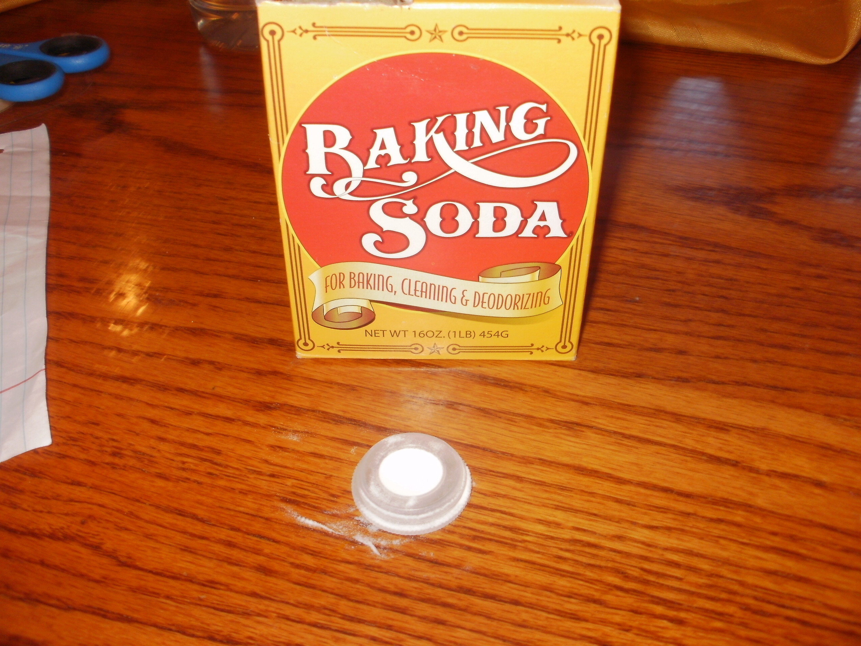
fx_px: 895
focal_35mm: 36
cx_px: 430
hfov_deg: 51.4
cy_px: 323
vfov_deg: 39.7
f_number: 3.5
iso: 125
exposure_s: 1/30
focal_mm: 6.3
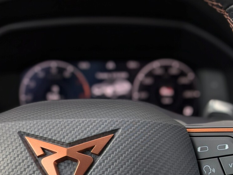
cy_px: 141
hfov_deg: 36.1
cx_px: 190
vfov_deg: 28.0
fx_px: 343
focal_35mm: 51
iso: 30
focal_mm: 4.53
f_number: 1.7
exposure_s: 1/204
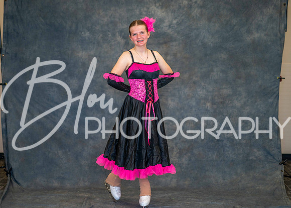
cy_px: 98
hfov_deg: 21.2
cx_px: 126
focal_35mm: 94
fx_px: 777
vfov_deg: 15.2
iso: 400
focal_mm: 85
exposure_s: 1/250
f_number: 1.4
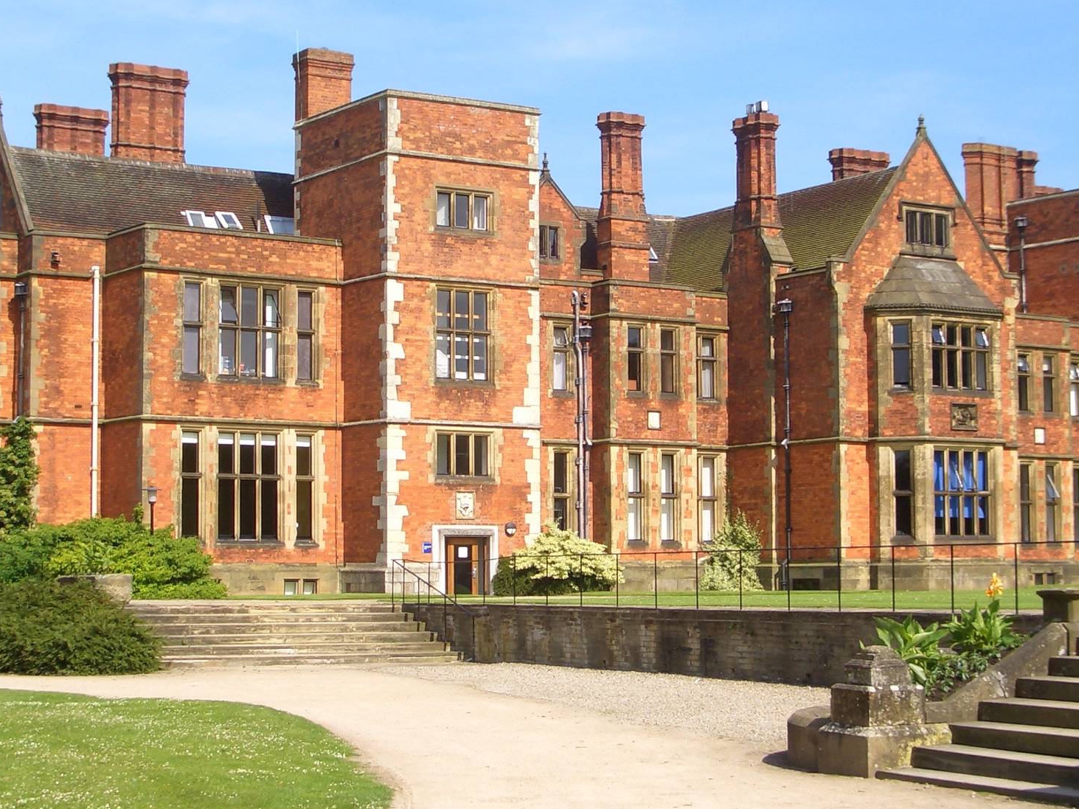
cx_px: 518
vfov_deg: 21.9
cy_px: 446
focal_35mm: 67
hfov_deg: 29.0
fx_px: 2088
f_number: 5
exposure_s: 1/250
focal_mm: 8.2
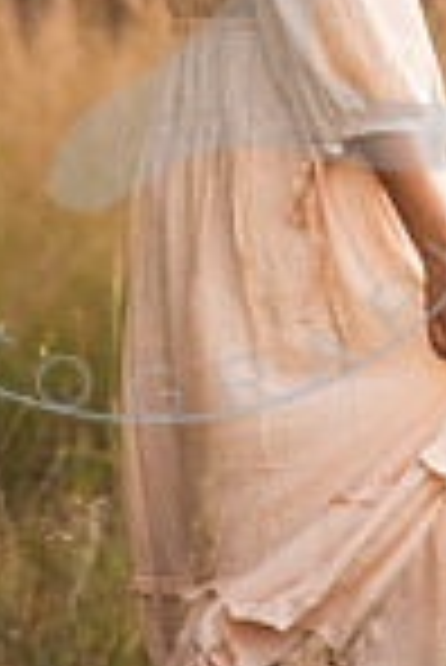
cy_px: -338
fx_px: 11253
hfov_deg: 2.3
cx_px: 356
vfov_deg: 3.4
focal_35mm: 607
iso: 400
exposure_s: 1/400
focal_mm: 200
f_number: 2.8
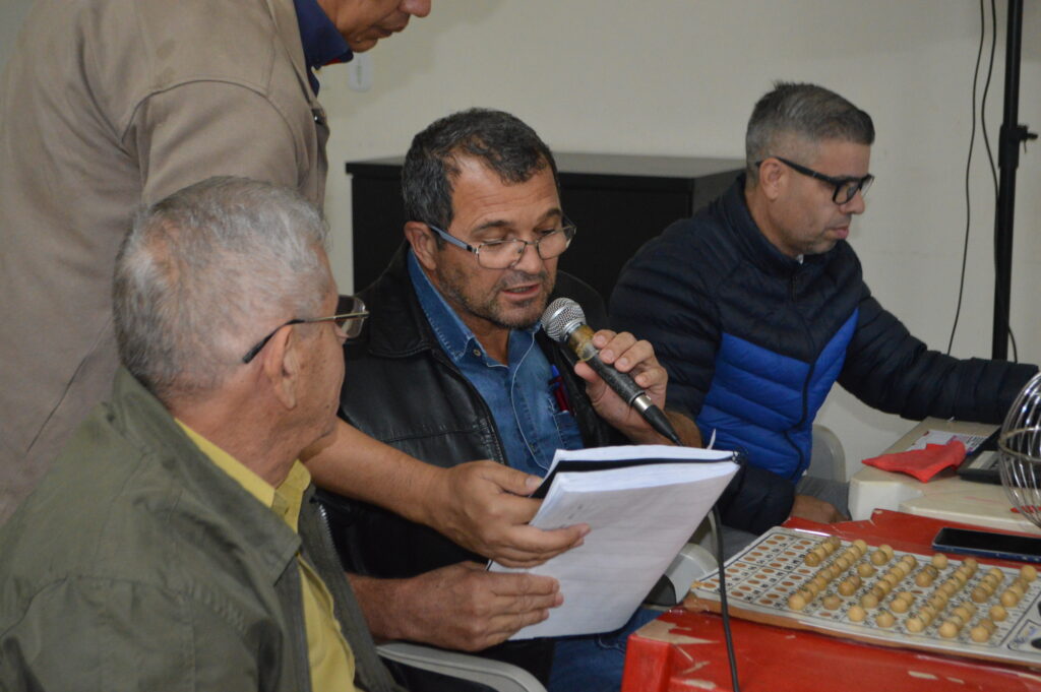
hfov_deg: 35.1
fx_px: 1647
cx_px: 520
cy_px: 346
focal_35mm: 57
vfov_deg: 23.7
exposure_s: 1/60
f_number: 5
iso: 2500
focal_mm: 38
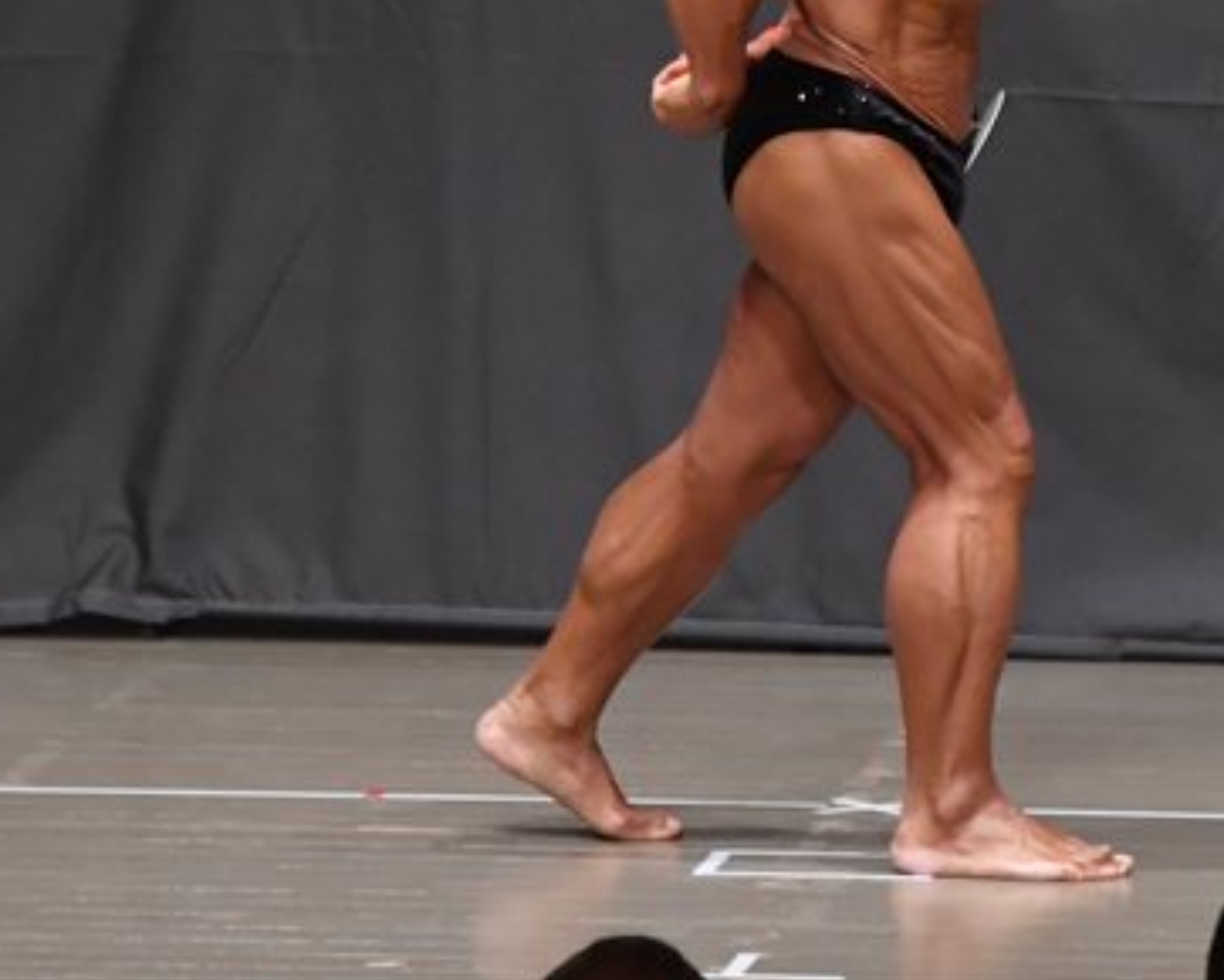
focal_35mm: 512
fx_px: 18558
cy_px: 112
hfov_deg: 3.8
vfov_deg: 3.0
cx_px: 884
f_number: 5.6
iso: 6400
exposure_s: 1/400
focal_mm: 170
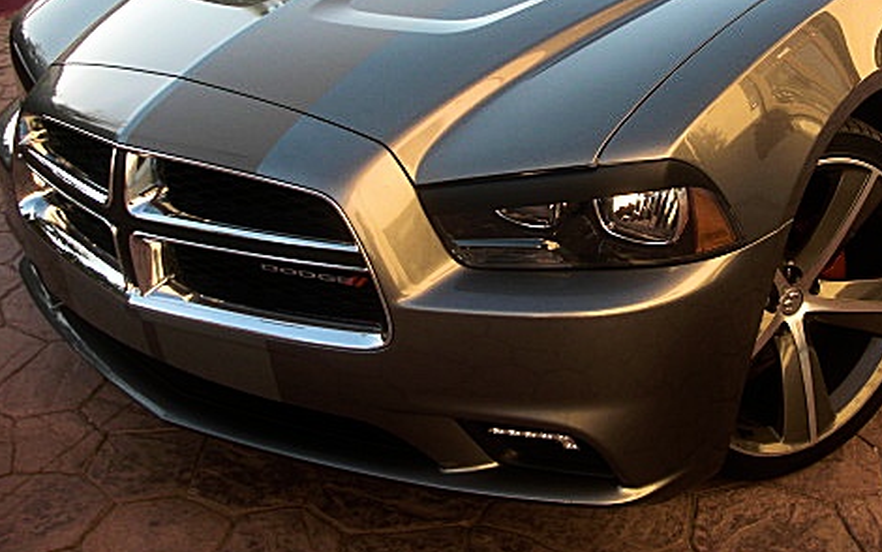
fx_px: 1250
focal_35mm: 52
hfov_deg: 38.6
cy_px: 128
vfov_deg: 24.6
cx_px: 563
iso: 50
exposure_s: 1/125
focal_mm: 6.3
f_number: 2.8
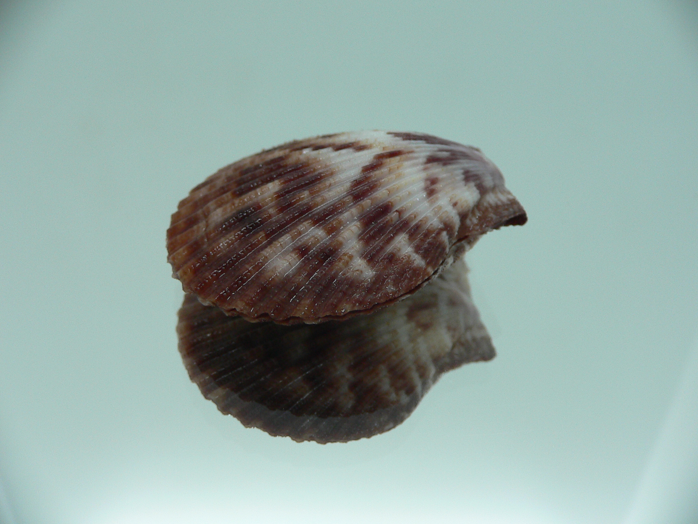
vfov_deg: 40.7
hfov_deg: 52.6
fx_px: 706
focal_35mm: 35
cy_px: 262
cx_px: 349
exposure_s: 1/60
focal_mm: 4.6
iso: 100
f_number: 2.8
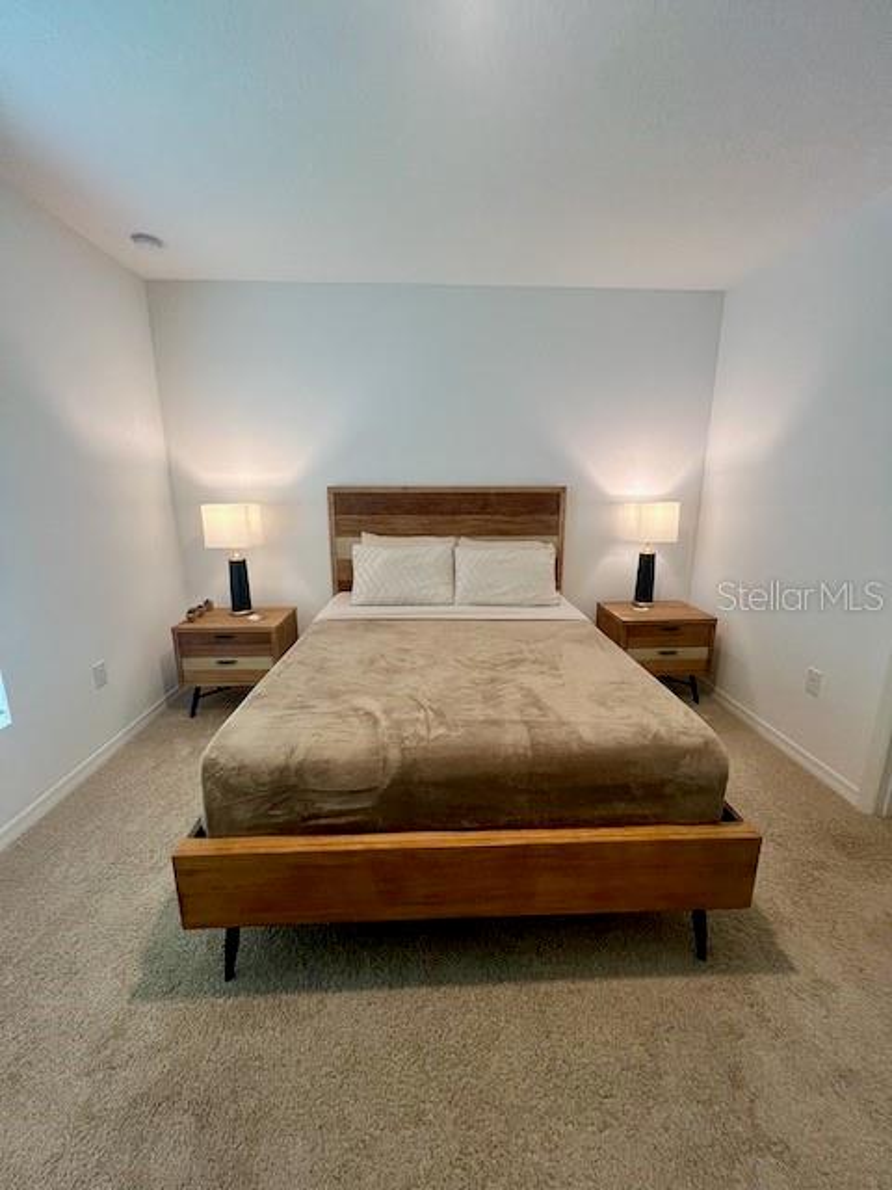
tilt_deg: -12.4
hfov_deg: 89.9
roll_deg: -0.1
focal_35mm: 13
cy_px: 595
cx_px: 446
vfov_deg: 106.2
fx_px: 447
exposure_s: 1/100
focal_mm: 1.57
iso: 250
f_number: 1.8
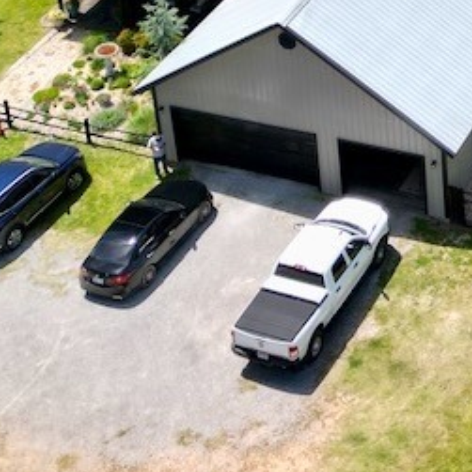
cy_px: -192
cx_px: 632
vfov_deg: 15.2
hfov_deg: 15.3
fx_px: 1666
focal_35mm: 108
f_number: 1.7
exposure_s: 1/800
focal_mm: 6.72
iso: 110
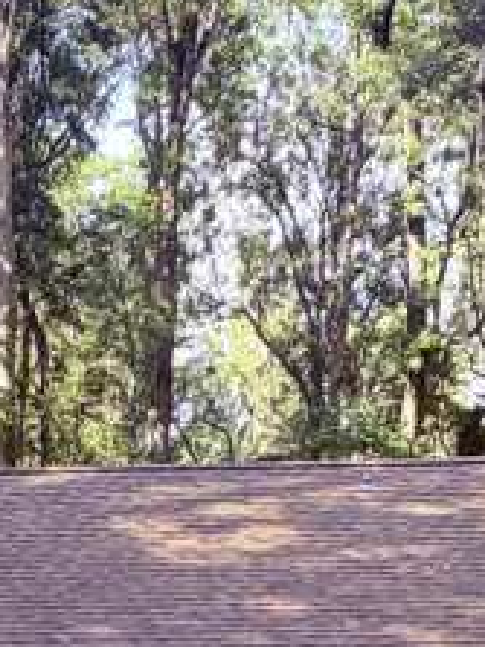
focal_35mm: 67
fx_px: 1253
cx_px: -105
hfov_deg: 20.4
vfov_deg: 24.6
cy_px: 876
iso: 64
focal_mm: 2.22
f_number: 2.2
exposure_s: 1/121
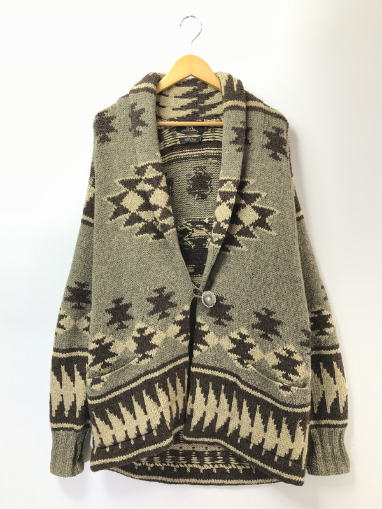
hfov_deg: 49.7
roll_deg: +0.6
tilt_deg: -4.4
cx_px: 191
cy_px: 254
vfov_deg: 63.4
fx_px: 412
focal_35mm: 28
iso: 25
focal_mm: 3.99
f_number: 1.8
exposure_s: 1/50
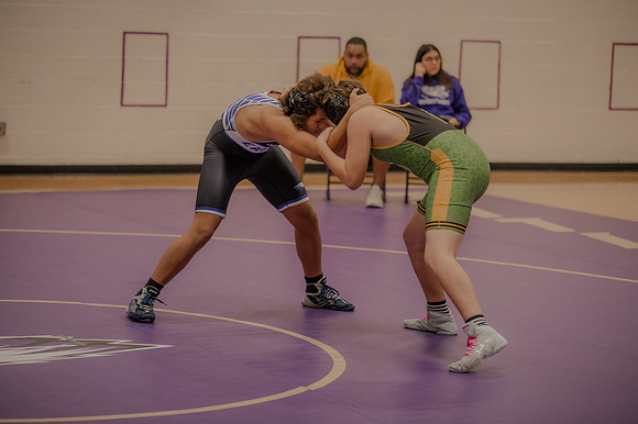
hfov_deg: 15.9
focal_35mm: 129
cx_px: 319
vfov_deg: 10.6
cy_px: 212
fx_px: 2281
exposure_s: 1/250
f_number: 2.8
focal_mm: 125
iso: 3200
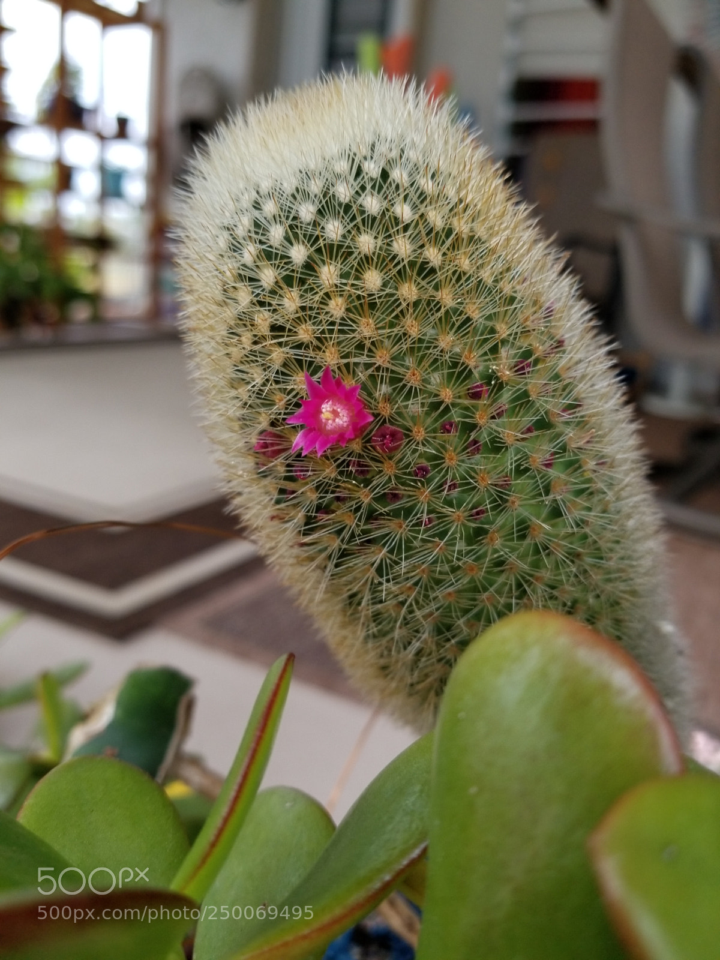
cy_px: 480
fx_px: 721
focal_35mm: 26
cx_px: 360
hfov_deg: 53.1
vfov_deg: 67.3
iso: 64
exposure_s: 1/120
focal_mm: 4.25
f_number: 1.7
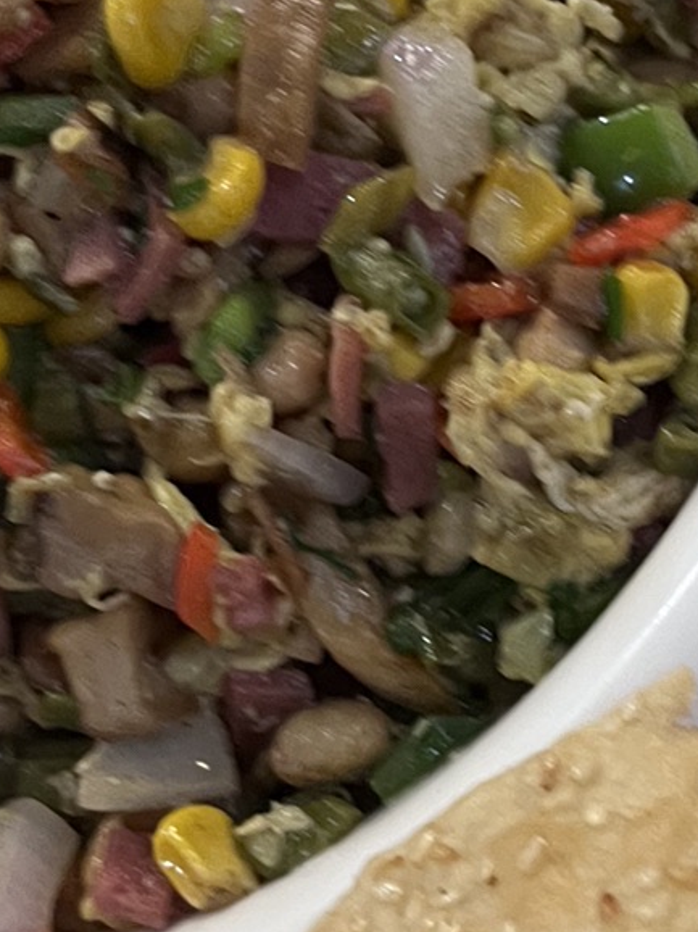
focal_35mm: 90
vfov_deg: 21.8
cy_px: 487
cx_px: 616
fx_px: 2421
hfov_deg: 16.2
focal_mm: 5.1
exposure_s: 1/50
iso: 250
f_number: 1.6
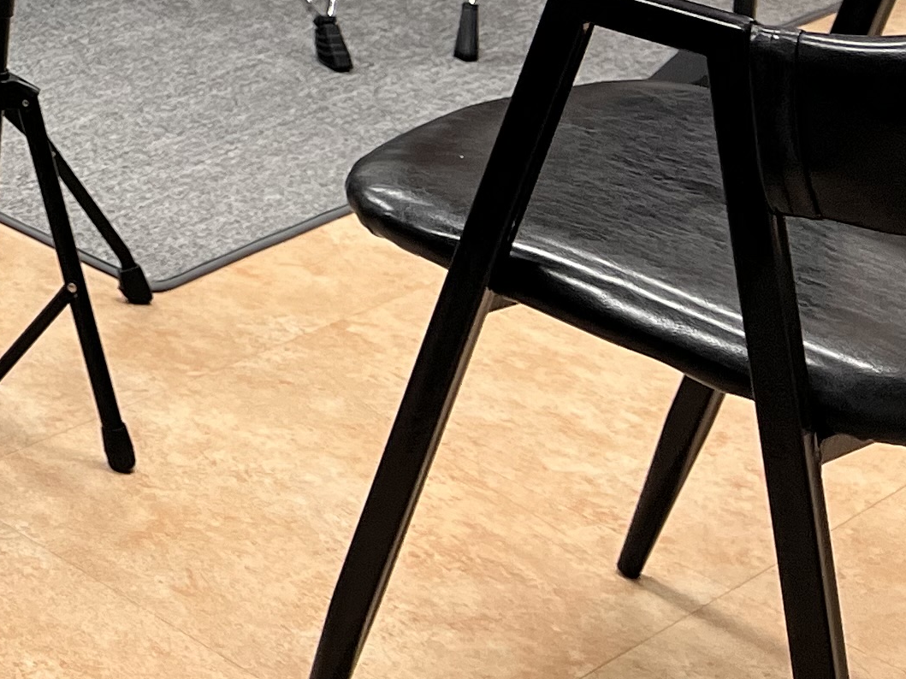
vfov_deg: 13.3
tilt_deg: -8.8
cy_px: -574
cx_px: -721
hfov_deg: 16.6
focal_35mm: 99
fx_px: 2591
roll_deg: -1.8
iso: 80
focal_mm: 5.7
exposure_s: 1/120
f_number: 1.5
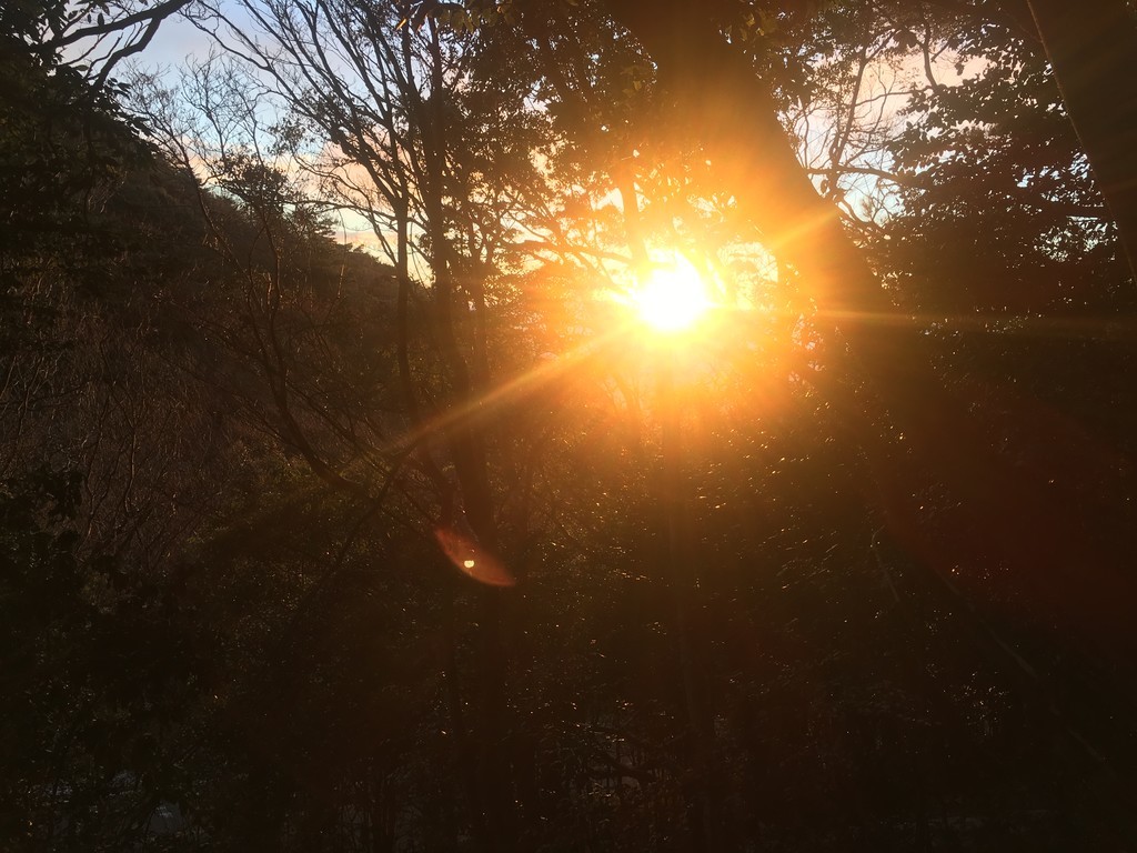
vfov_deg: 48.2
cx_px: 568
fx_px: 953
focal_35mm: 29
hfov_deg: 61.7
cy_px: 426
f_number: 2.2
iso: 25
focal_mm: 4.15
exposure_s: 1/189
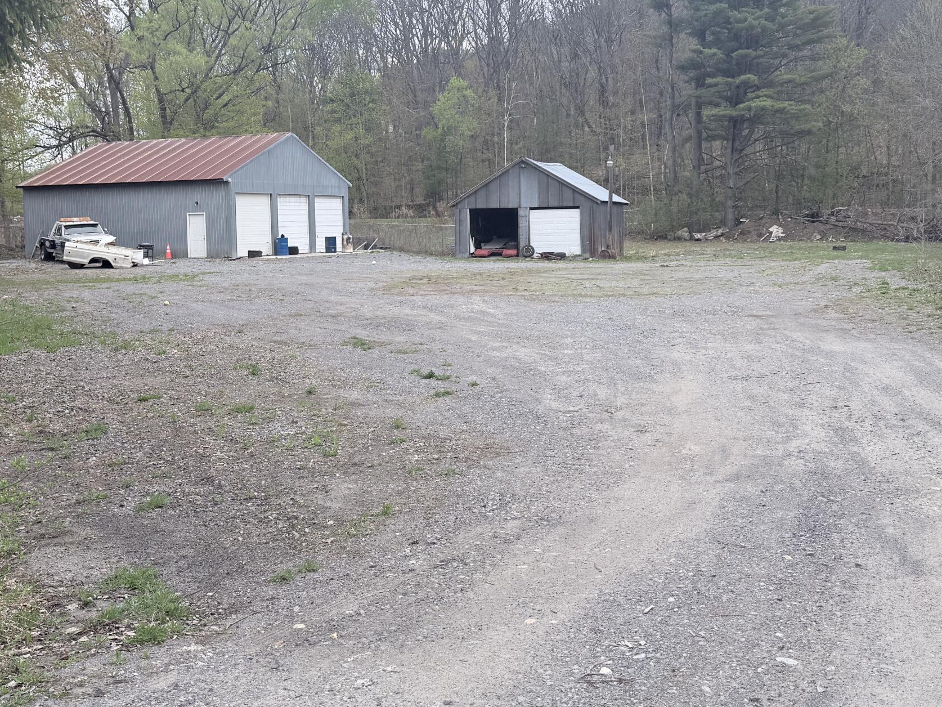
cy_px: 276
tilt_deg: -2.4
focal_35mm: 43
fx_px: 1170
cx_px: 464
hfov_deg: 43.8
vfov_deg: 33.5
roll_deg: +1.1
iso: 80
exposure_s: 1/1250
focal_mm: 6.76
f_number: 1.78
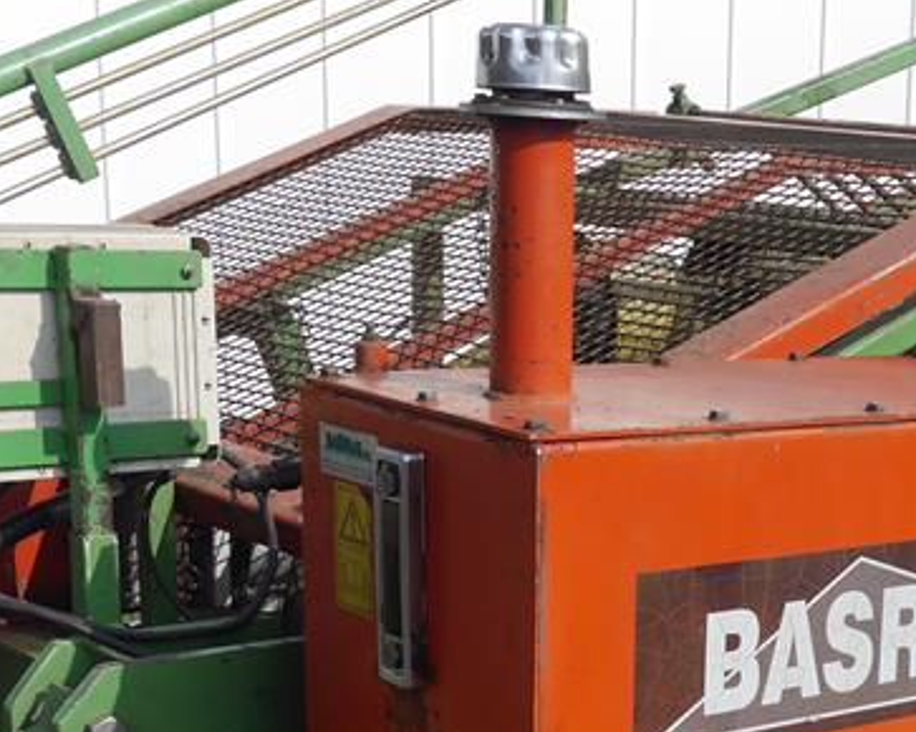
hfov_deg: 23.2
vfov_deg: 19.1
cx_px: 1022
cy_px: 805
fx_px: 2086
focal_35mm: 77
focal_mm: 14
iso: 160
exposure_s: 1/400
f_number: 8
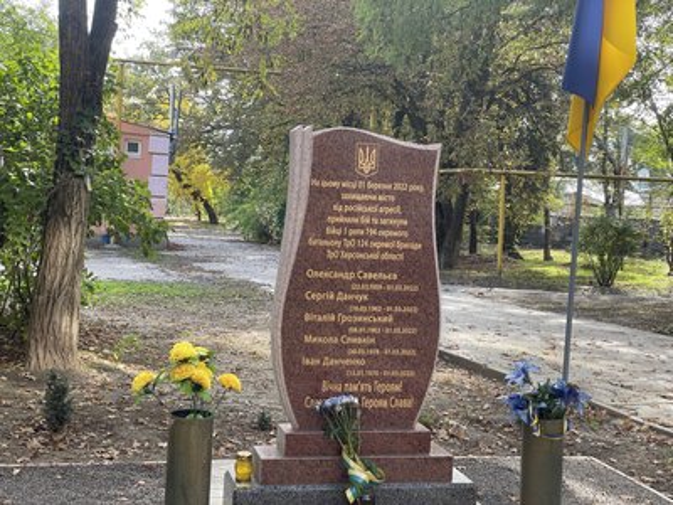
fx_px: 1011
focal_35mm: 52
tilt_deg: -1.9
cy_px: 252
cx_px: 336
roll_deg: -2.7
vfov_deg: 28.0
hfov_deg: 36.8
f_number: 2
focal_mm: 6
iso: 25
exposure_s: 1/103
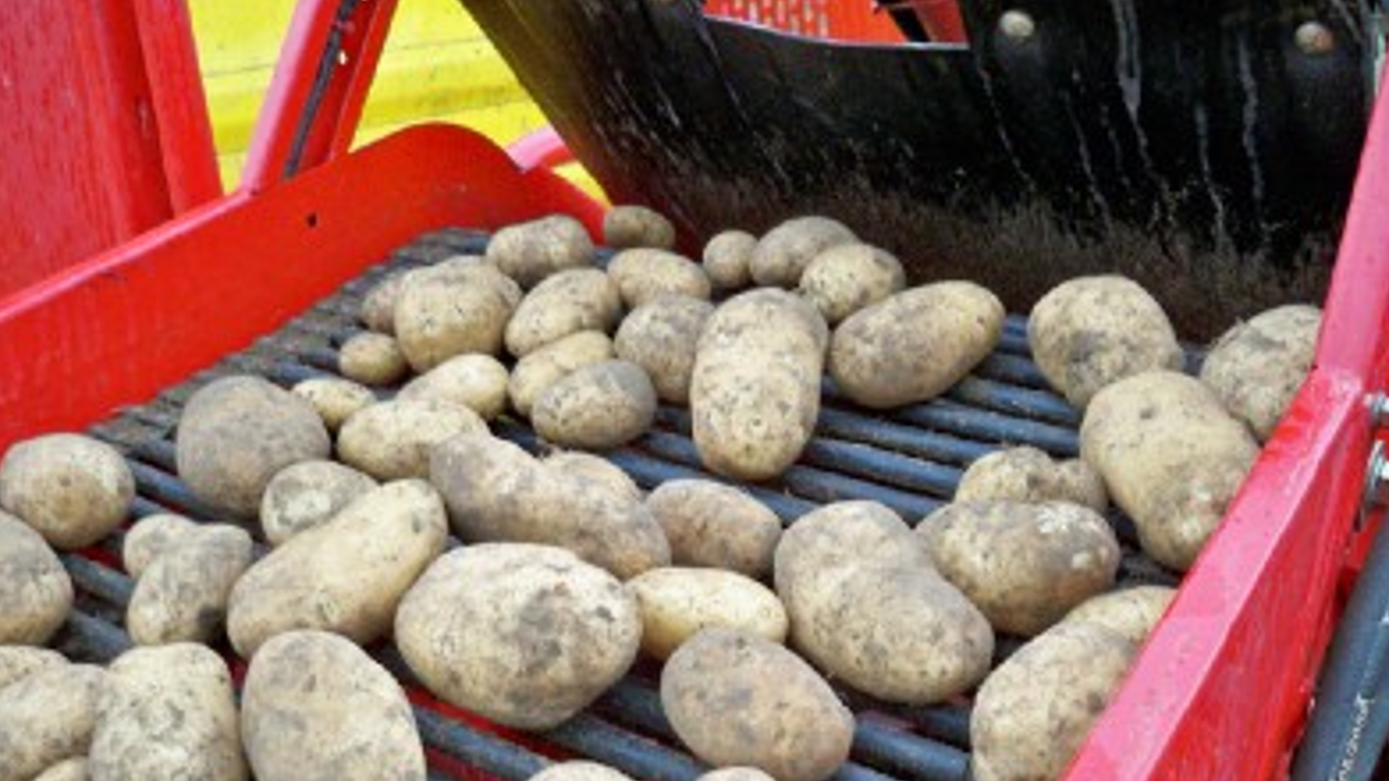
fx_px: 1436
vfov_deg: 30.4
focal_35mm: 39
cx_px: 696
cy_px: 440
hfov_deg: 51.6
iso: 160
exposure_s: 1/60
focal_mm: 6.3
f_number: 3.1
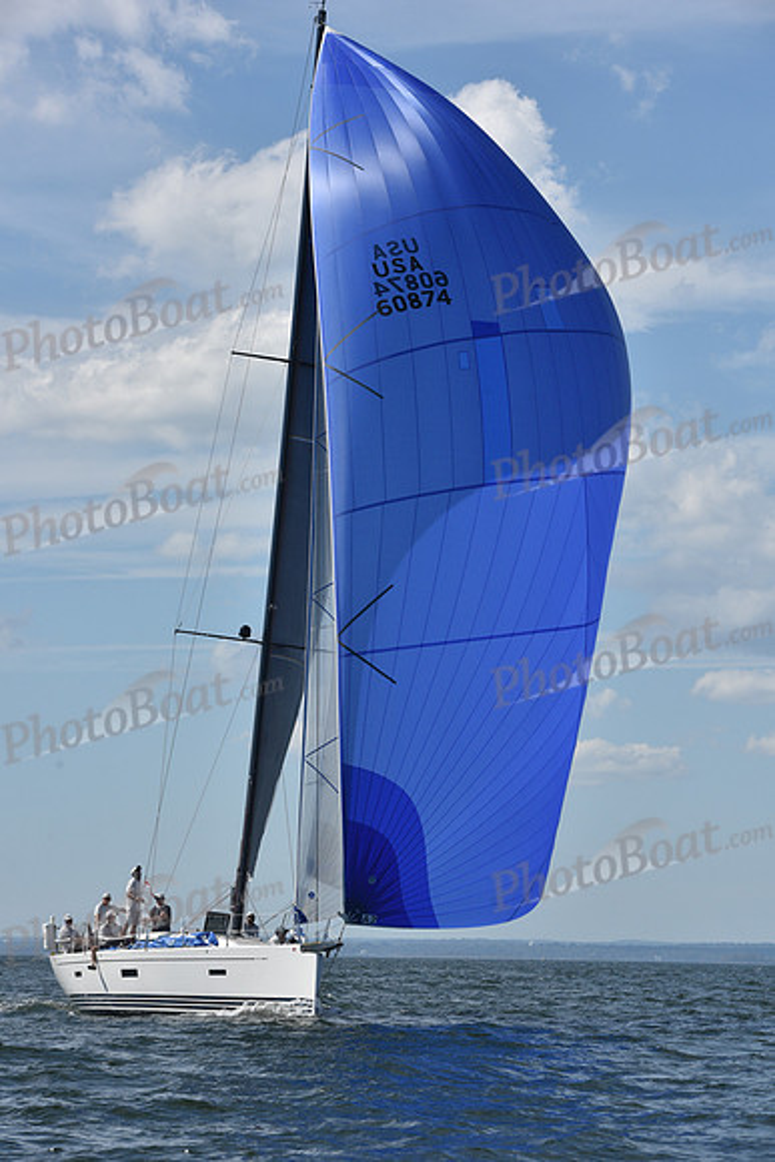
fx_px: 4195
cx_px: 388
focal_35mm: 130
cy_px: 581
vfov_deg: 15.8
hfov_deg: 10.6
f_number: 10
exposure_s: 1/1250
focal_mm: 130
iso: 320
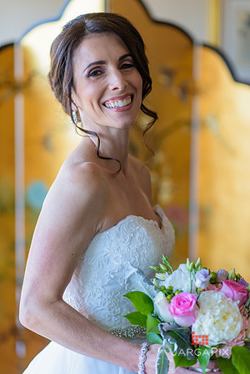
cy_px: 187
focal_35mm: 85
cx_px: 125
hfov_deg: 16.1
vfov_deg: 23.9
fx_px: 885
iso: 200
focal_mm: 85
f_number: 2
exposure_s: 1/200
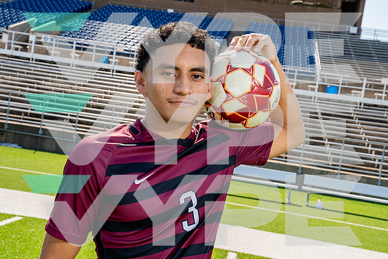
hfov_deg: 40.3
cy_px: 130
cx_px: 194
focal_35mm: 49
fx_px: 528
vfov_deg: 27.5
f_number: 11
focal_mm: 49
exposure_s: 1/250
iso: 320
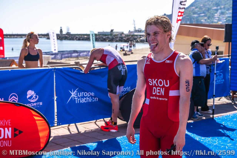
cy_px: 79
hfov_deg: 37.5
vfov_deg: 25.5
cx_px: 118
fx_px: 349
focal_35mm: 53
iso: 320
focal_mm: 53
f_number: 6.3
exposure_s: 1/1600
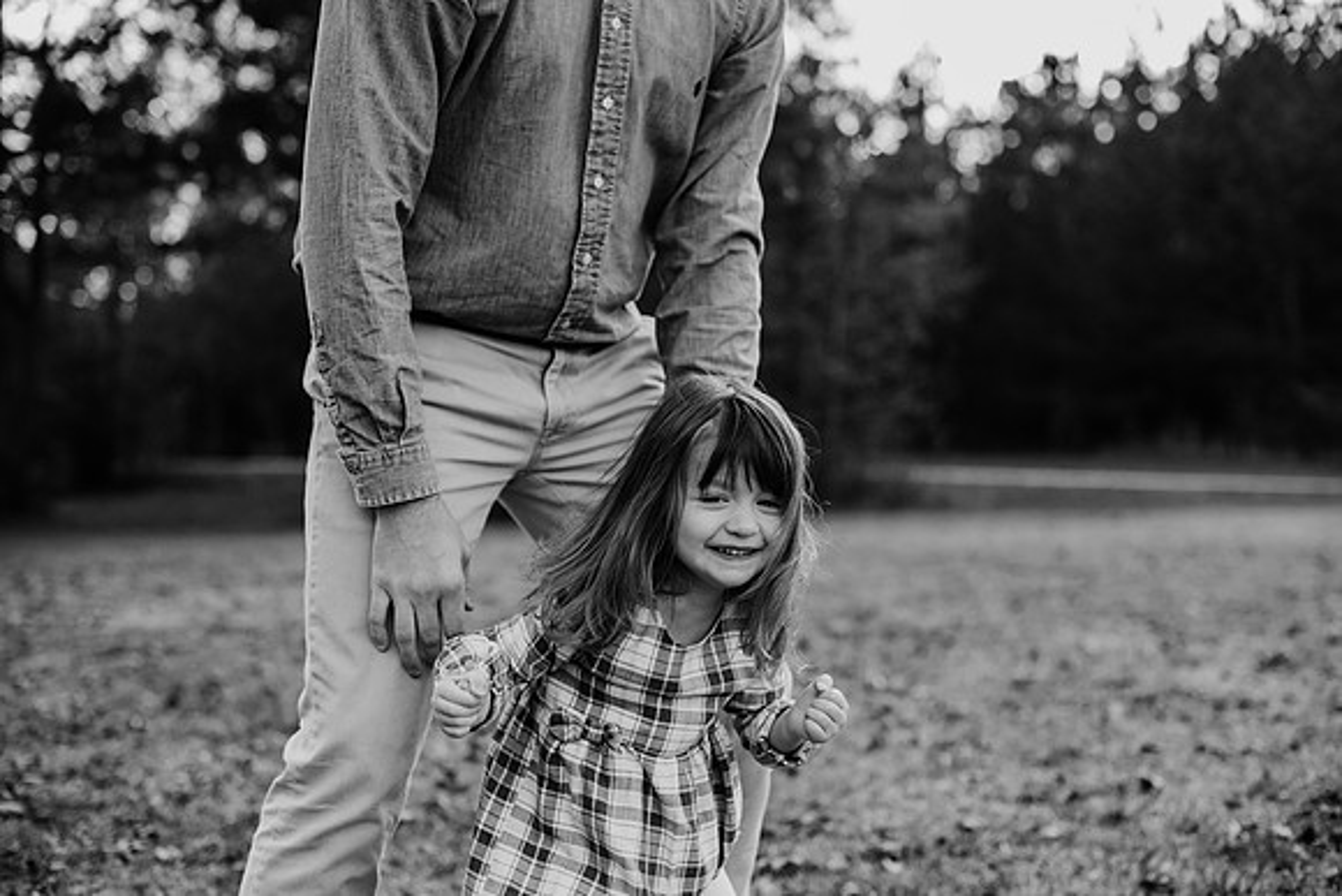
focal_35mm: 50
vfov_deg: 27.0
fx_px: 1864
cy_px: 448
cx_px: 671
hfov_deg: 39.6
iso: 500
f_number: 2.8
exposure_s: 1/1000
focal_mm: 50
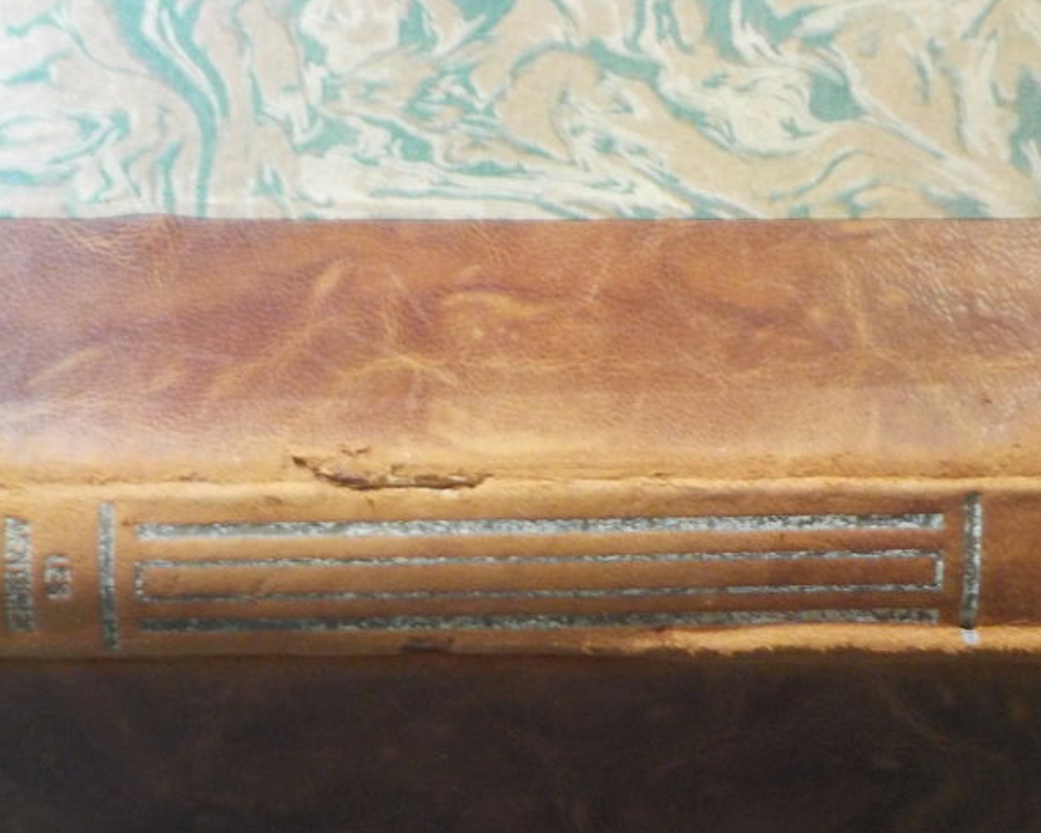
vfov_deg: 31.3
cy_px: 539
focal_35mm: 48
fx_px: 1479
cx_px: 415
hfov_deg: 38.6
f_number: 3.3
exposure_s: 1/20
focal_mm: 4.1
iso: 400
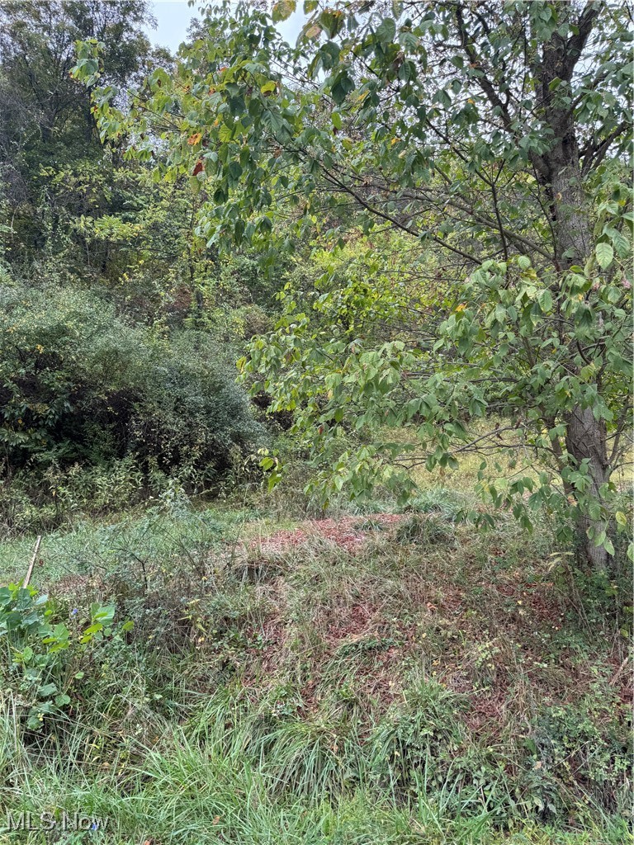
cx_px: 317
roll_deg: +5.2
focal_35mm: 24
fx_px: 586
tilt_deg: +8.3
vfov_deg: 71.6
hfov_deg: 56.8
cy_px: 422
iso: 80
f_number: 1.78
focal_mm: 6.76
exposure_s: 1/249
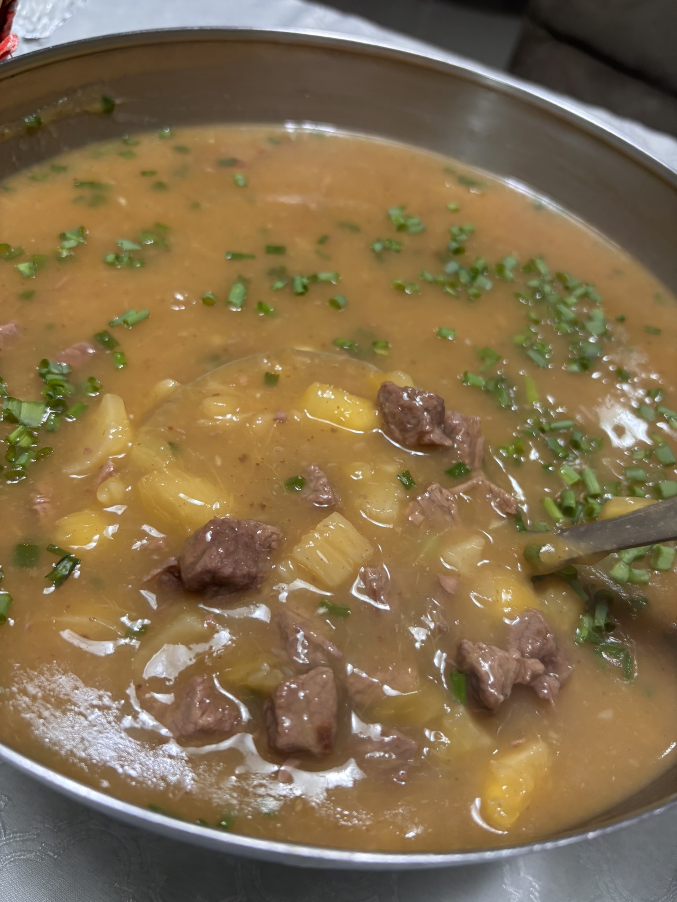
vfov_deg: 67.3
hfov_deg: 53.1
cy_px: 451
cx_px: 338
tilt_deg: -50.9
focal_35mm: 26
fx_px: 678
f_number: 1.6
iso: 200
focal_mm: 5.96
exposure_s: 1/60
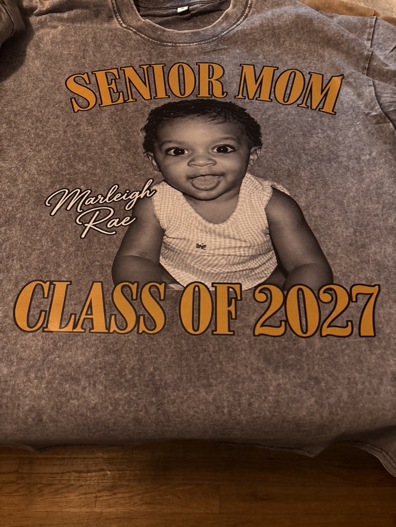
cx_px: 198
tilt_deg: -65.4
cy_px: 264
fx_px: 396
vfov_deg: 67.3
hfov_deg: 53.1
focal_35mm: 26
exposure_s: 1/30
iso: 500
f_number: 1.6
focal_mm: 5.96
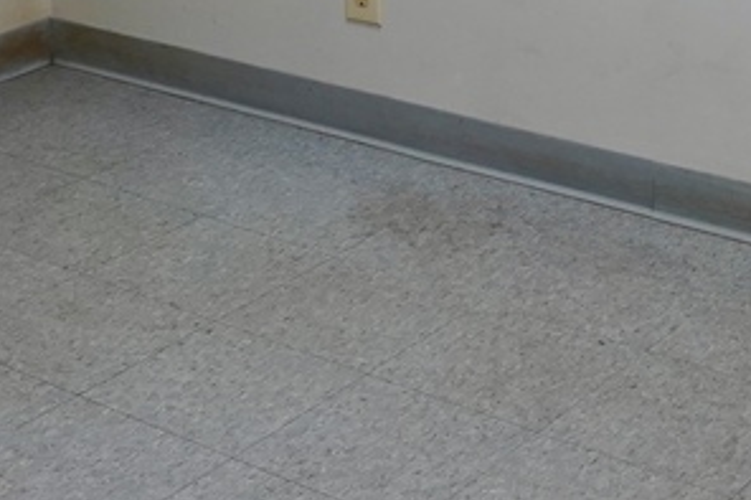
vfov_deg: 12.6
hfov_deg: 21.9
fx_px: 1939
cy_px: -541
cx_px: 340
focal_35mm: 93
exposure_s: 1/160
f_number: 4
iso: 1250
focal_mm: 17
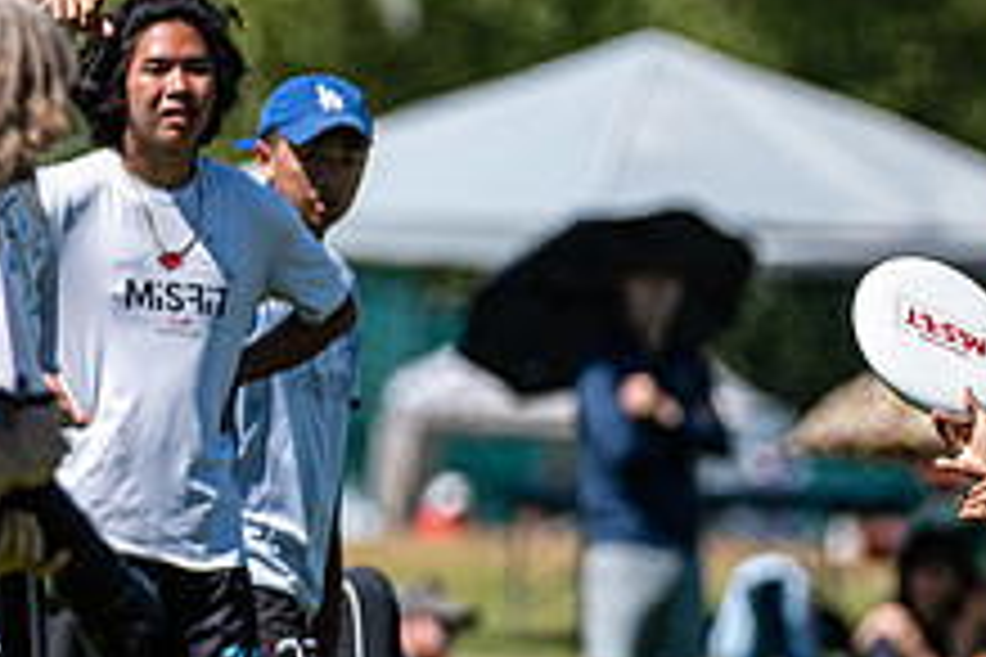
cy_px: 430
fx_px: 33713
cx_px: 1270
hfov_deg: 1.7
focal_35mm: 1231
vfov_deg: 1.1
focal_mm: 310
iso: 200
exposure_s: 1/3200
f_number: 4
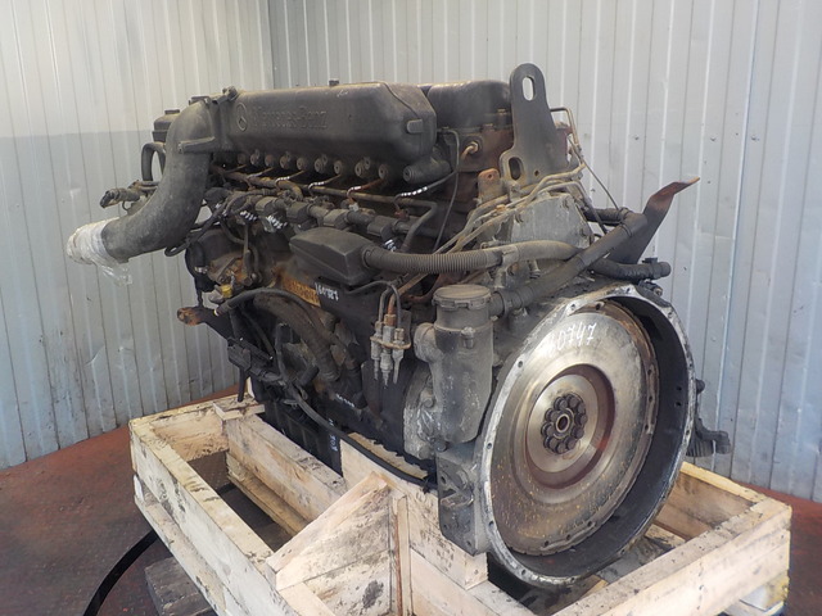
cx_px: 411
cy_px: 308
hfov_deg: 60.0
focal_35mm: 30
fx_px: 712
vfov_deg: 46.8
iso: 160
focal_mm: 4.1
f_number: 3.3
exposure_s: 1/30
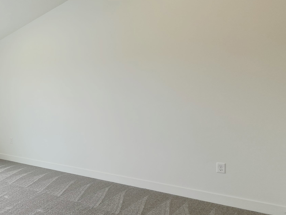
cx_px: -36
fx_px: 256
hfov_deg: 43.4
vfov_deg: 45.4
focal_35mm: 31
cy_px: 115
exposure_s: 1/120
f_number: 1.9
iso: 20
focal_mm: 2.2
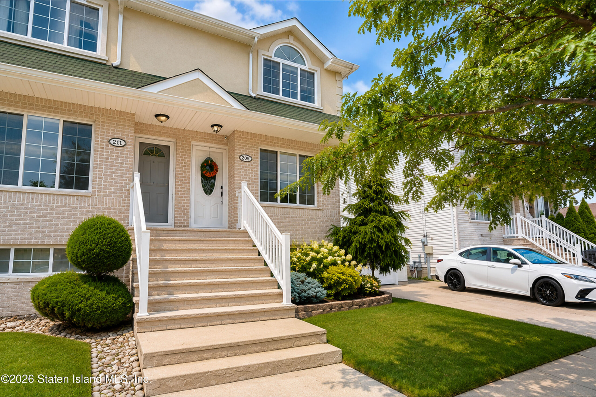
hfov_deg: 82.6
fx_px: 339
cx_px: 298
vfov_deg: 60.7
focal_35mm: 20
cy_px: 198
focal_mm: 20.5
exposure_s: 1/160
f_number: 10
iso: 100
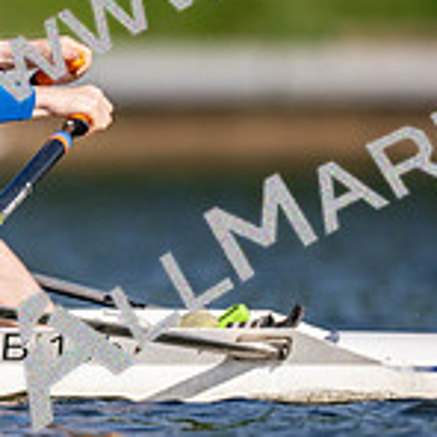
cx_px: -236
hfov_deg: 0.9
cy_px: 152
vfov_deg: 0.9
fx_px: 28494
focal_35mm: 1995
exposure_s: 1/2500
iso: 200
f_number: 4
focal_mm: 600
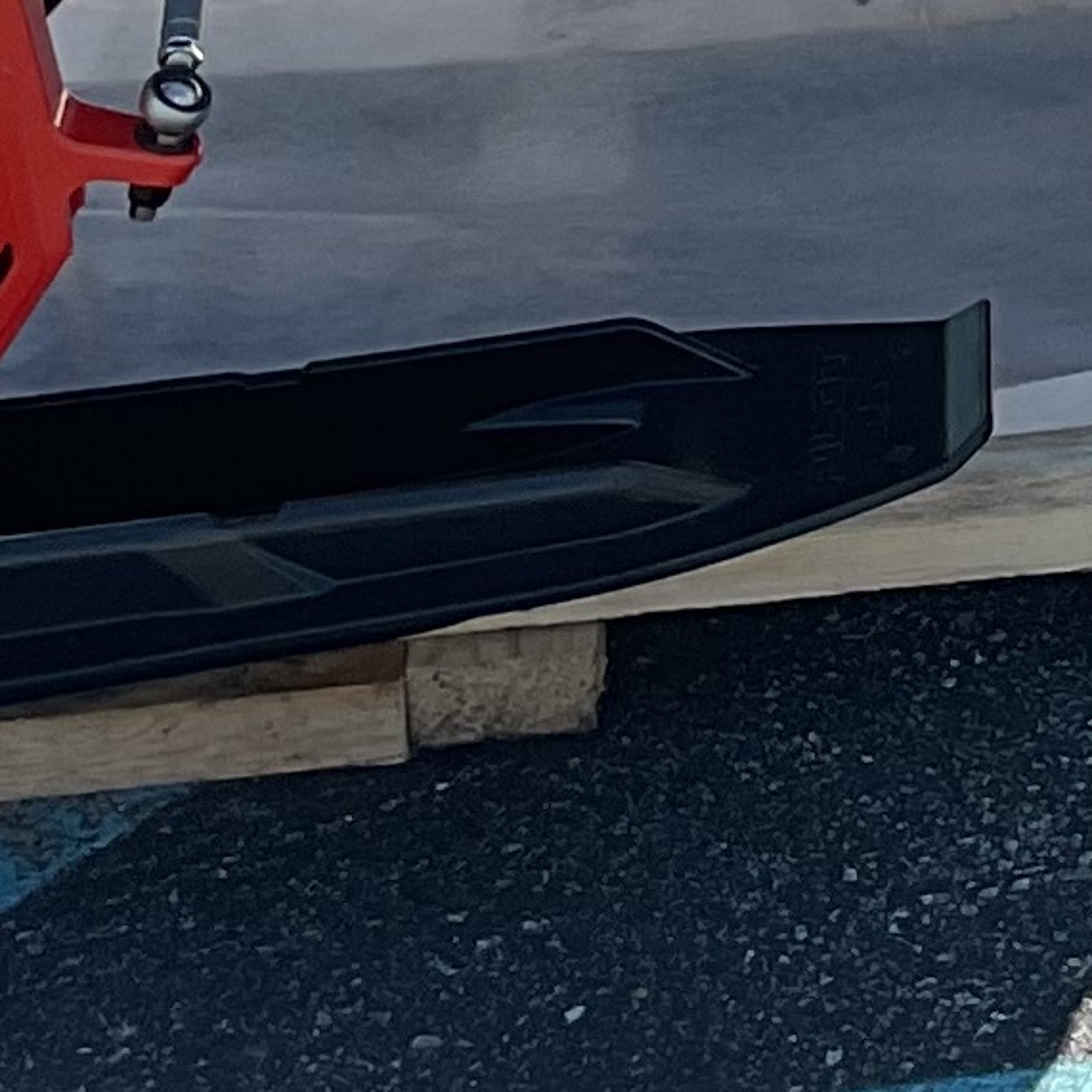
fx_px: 6460
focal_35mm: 181
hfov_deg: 9.2
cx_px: 2004
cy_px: -1033
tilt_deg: -16.9
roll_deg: -0.1
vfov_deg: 9.1
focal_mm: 3
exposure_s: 1/883
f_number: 1.8
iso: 16
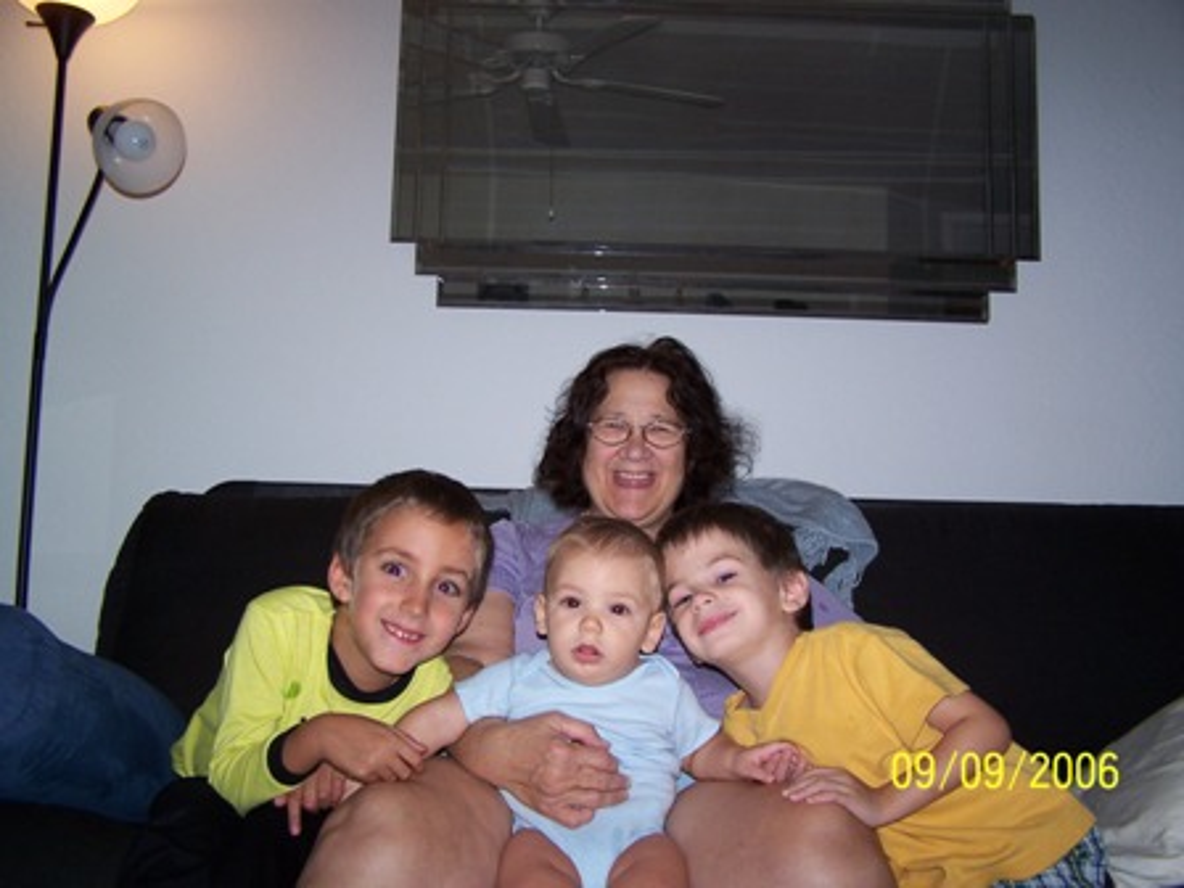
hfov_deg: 49.0
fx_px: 1300
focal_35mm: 38
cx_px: 592
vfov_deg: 37.7
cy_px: 444
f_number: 2.8
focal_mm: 6.3
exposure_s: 1/60
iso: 80
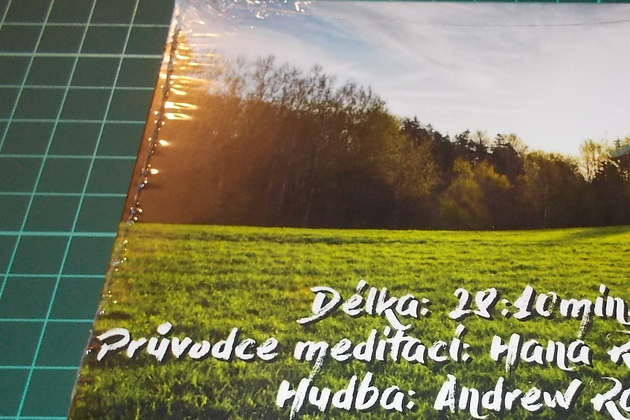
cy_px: 318
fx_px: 822
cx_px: 480
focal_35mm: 47
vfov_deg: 28.2
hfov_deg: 40.6
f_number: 3.3
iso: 200
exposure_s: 1/30
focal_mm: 4.1
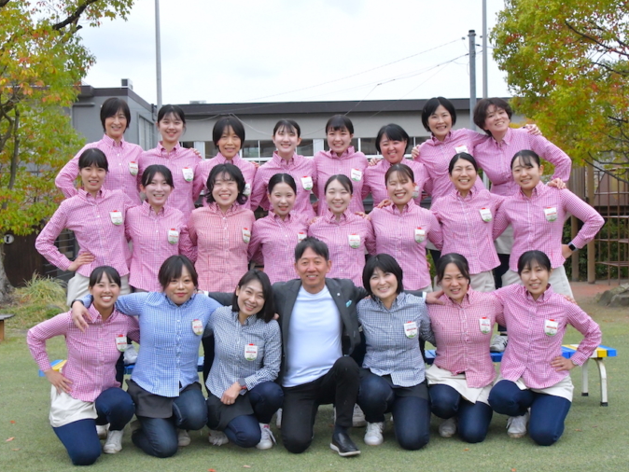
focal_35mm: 46
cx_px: 303
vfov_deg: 31.5
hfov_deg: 41.2
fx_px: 836
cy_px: 238
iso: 4000
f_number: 13
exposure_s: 1/640
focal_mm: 28
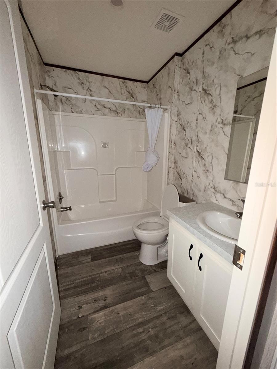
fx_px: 149
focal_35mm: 14
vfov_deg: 102.1
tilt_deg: -13.9
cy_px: 184
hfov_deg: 85.7
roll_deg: -0.5
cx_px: 138
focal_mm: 2.22
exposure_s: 1/31
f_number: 2.2
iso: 200
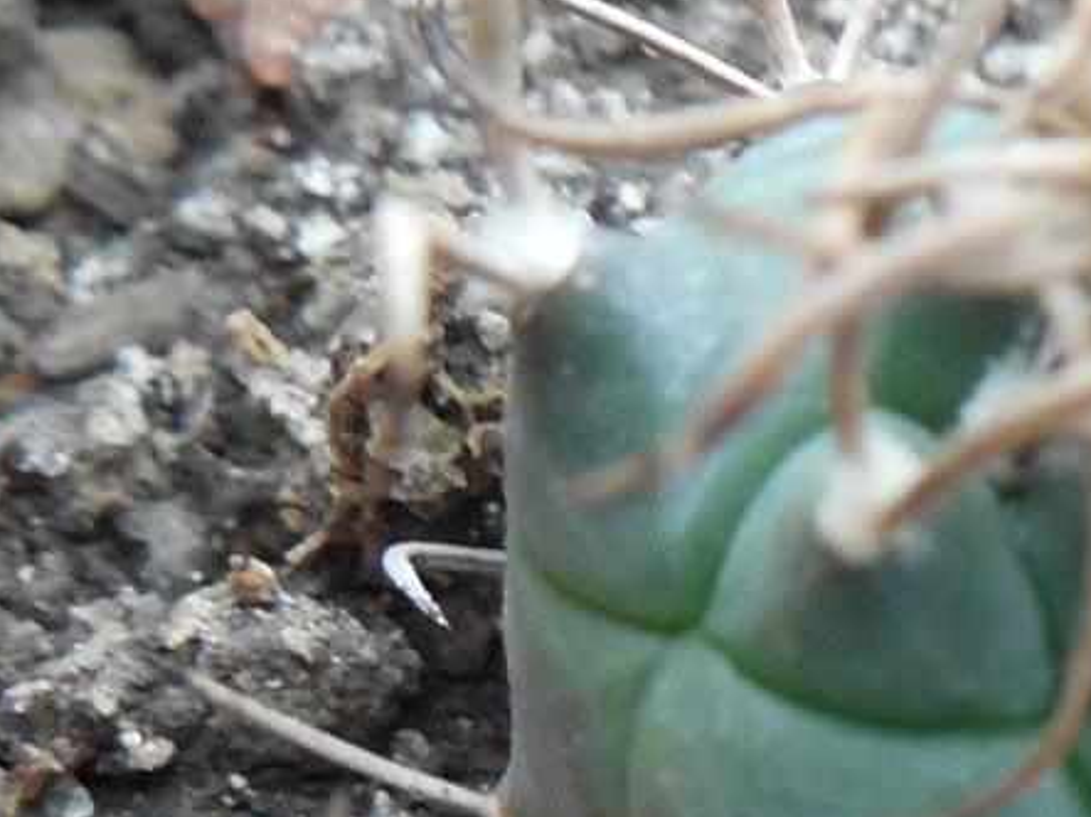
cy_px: 787
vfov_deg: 13.1
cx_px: 1552
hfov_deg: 16.3
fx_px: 3529
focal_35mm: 112
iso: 360
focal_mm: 5.6
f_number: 3.6
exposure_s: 1/30
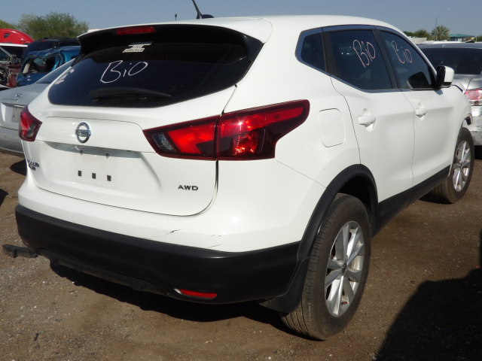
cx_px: 241
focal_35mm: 33
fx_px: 459
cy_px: 180
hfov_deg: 55.4
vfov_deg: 42.9
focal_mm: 5.9
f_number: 7.1
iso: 100
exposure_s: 1/639
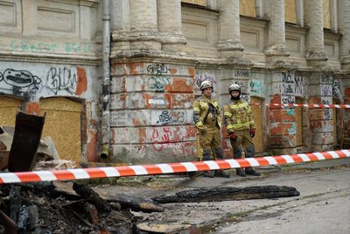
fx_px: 681
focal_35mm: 70
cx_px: 175
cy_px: 117
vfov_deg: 19.5
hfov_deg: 28.8
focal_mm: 70
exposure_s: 1/160
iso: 100
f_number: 4.5
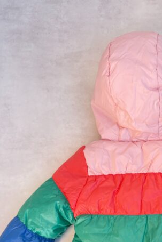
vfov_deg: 42.6
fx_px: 297
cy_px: 192
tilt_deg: -84.1
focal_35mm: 44
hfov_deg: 29.4
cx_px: 143
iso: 64
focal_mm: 6.76
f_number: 1.78
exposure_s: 1/166
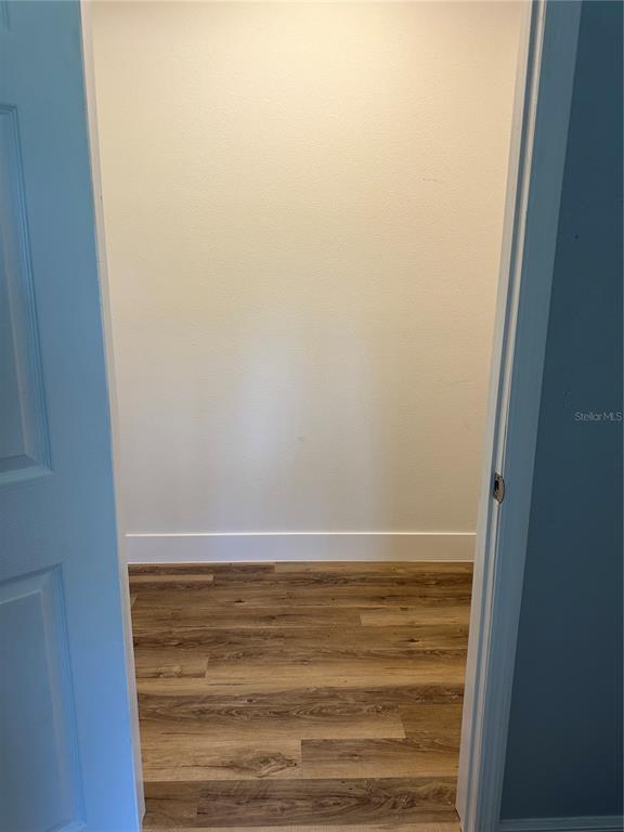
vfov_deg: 71.6
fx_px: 577
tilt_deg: -11.5
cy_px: 416
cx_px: 312
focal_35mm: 24
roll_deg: -1.3
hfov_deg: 56.8
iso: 160
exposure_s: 1/120
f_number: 1.78
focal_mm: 6.86
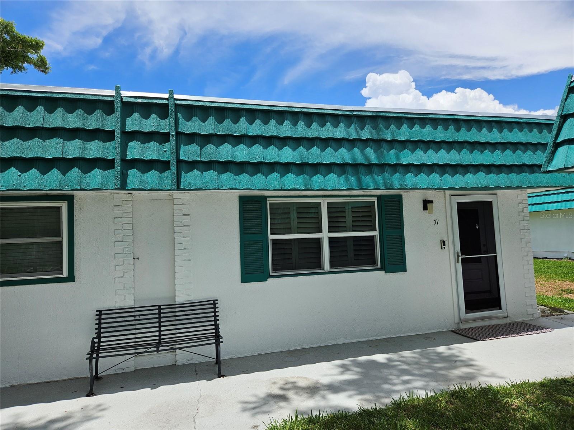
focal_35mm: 23
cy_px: 215
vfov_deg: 58.9
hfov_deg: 73.9
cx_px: 287
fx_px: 381
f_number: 1.8
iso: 25
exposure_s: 1/2252
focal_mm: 5.4
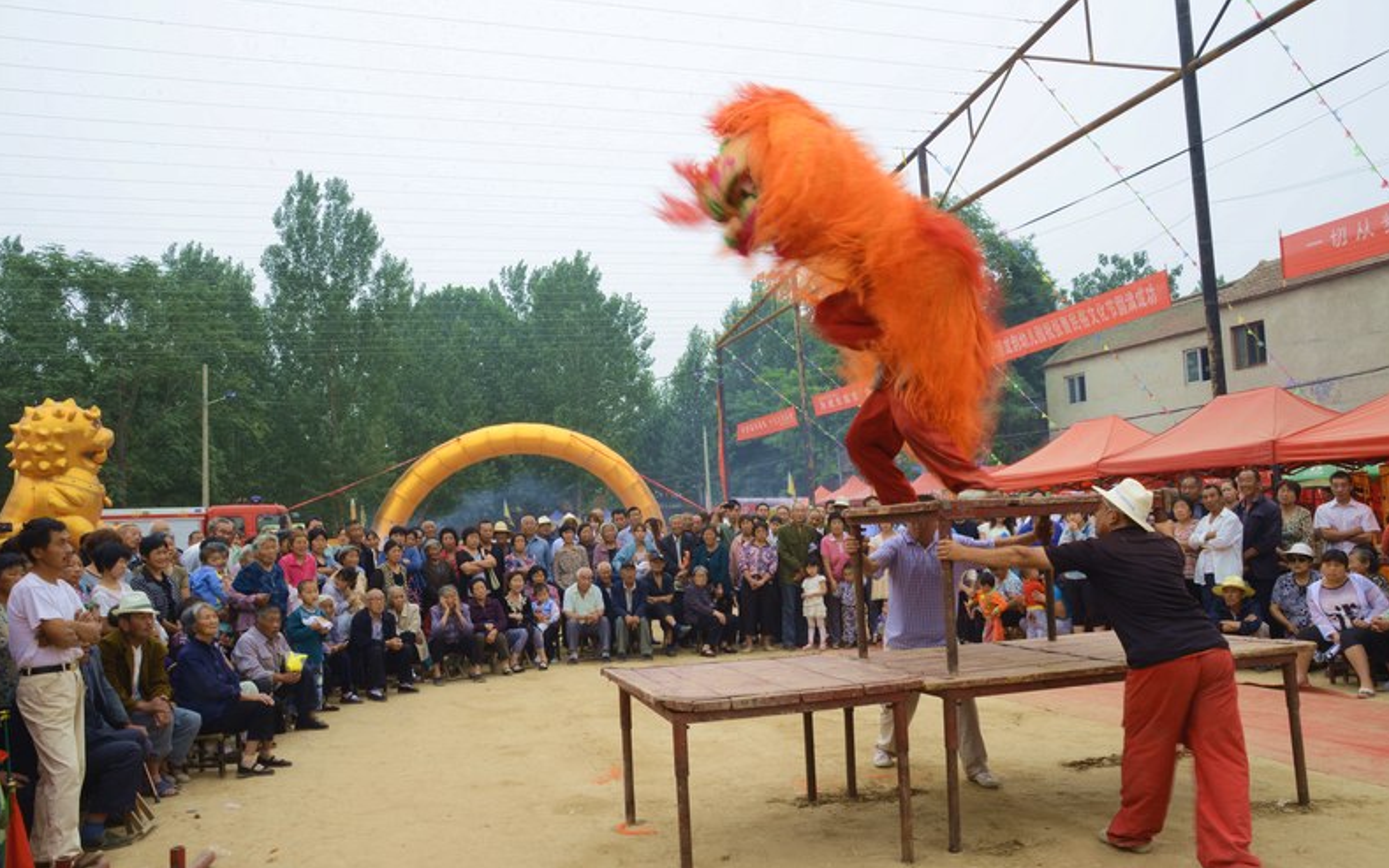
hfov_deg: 61.2
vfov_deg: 40.6
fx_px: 1173
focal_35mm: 31
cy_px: 466
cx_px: 695
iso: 100
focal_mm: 30
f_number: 20
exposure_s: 1/10
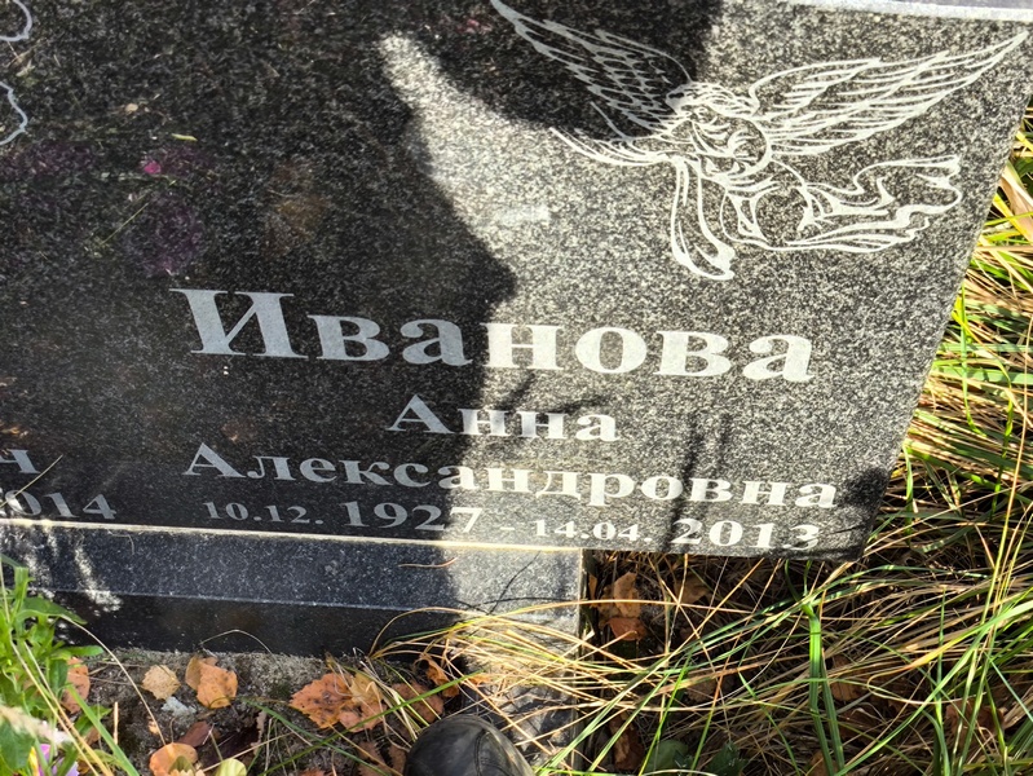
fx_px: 1493
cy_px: 388
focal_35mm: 50
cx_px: 516
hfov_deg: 38.2
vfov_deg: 29.1
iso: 50
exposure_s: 1/195
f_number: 1.7
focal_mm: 4.71
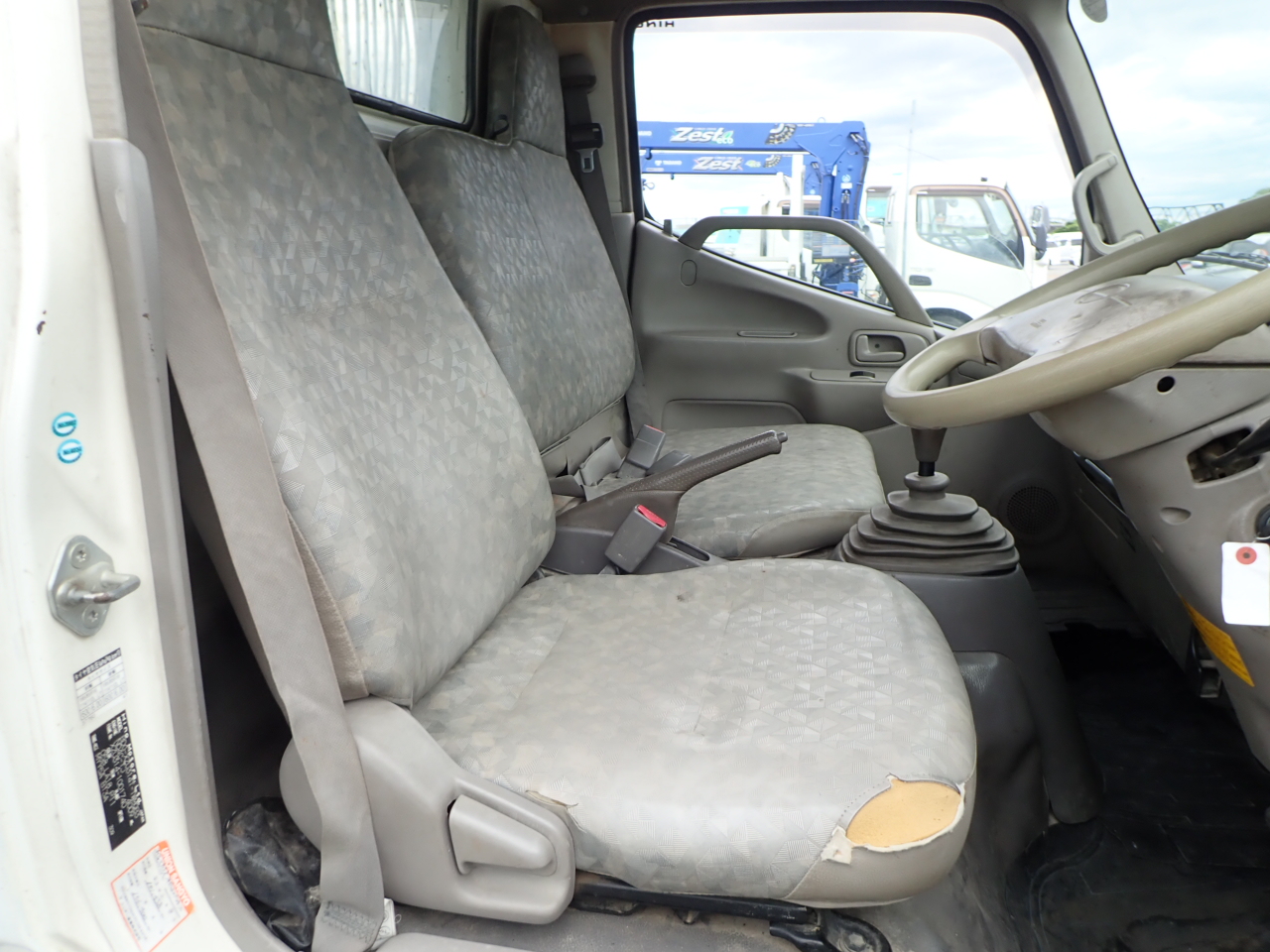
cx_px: 635
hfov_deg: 69.4
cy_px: 476
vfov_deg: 54.9
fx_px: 917
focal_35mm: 25
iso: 100
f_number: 2.8
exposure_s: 1/320
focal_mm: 4.5
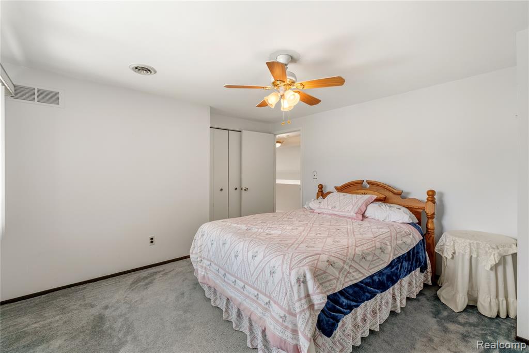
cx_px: 264
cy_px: 176
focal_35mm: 15
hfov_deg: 100.4
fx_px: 220
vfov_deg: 77.3
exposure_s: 1/2
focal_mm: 10
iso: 500
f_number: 7.1
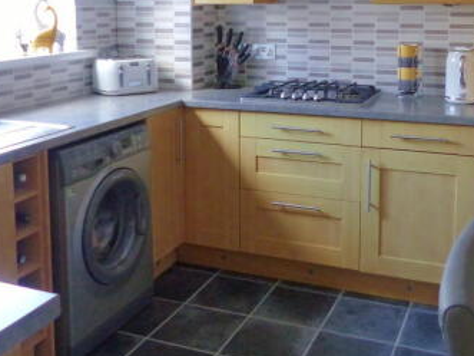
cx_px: 260
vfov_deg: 31.7
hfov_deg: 42.9
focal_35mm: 44
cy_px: 55
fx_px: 602
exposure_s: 1/60
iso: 400
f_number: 2.8
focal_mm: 4.5
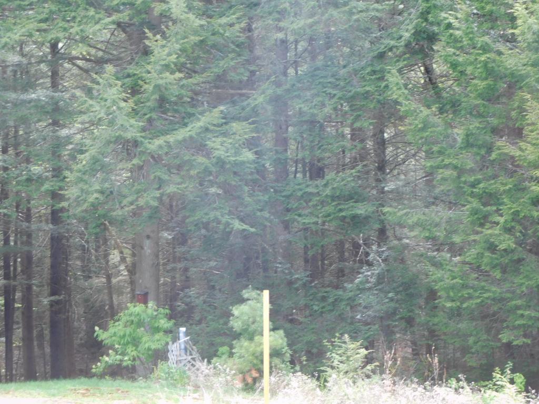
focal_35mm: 134
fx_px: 2086
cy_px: 202
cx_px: 270
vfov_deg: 11.1
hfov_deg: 14.7
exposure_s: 1/30
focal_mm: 23.7
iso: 125
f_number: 5
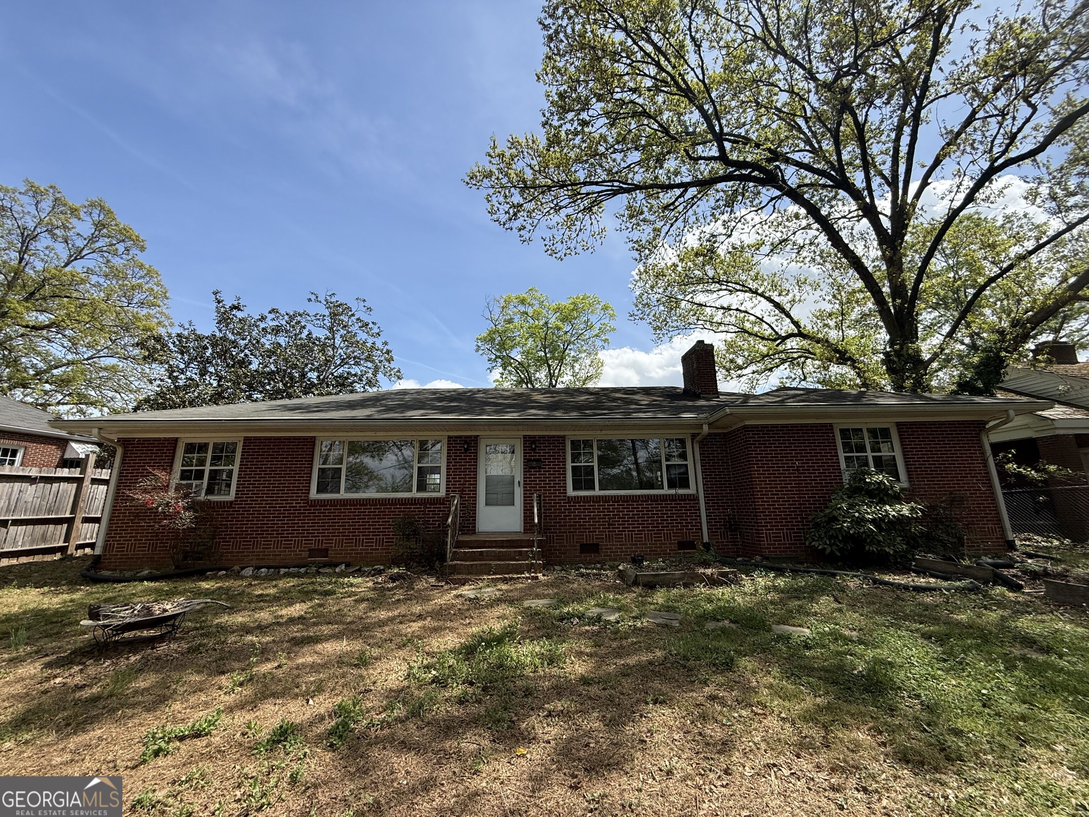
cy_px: 408
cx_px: 544
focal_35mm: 14
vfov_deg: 85.7
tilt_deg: +12.3
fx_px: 440
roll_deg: +0.4
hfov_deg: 102.1
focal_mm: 2.22
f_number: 2.2
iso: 64
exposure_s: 1/2024
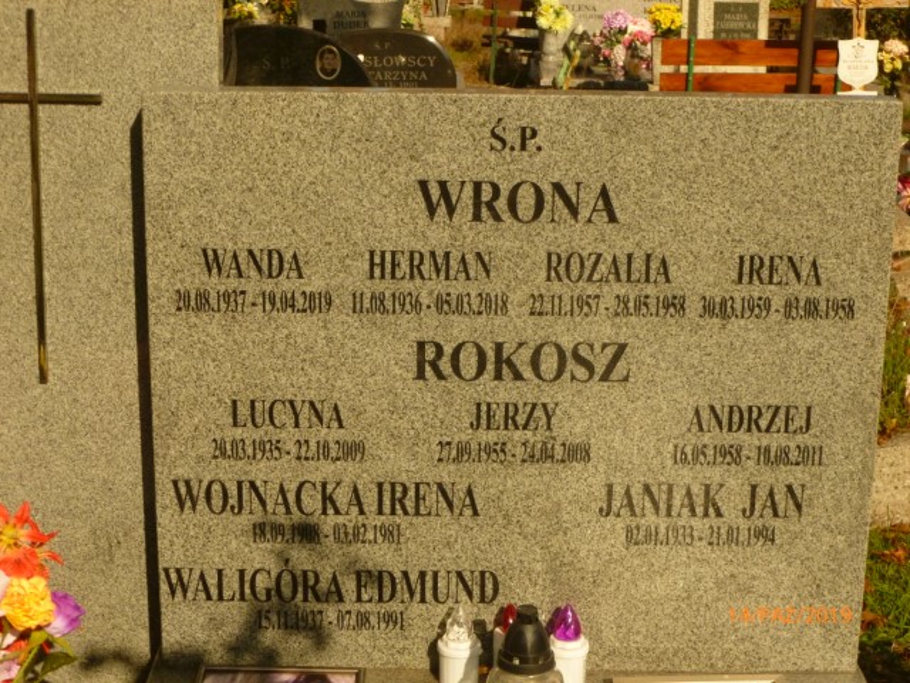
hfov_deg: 31.7
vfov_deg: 24.0
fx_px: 1604
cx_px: 455
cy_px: 342
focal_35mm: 61
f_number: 13
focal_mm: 10.9
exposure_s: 1/250
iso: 200
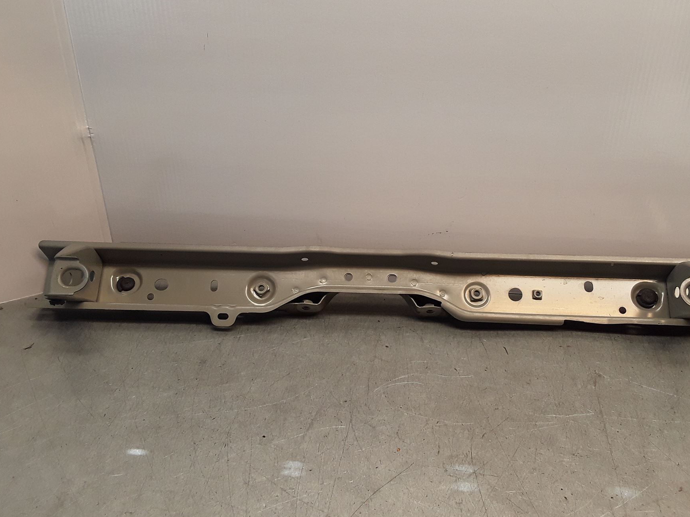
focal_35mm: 33
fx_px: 658
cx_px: 376
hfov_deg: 55.3
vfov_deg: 42.9
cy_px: 278
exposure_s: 1/100
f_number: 1.9
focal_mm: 2.91
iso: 40
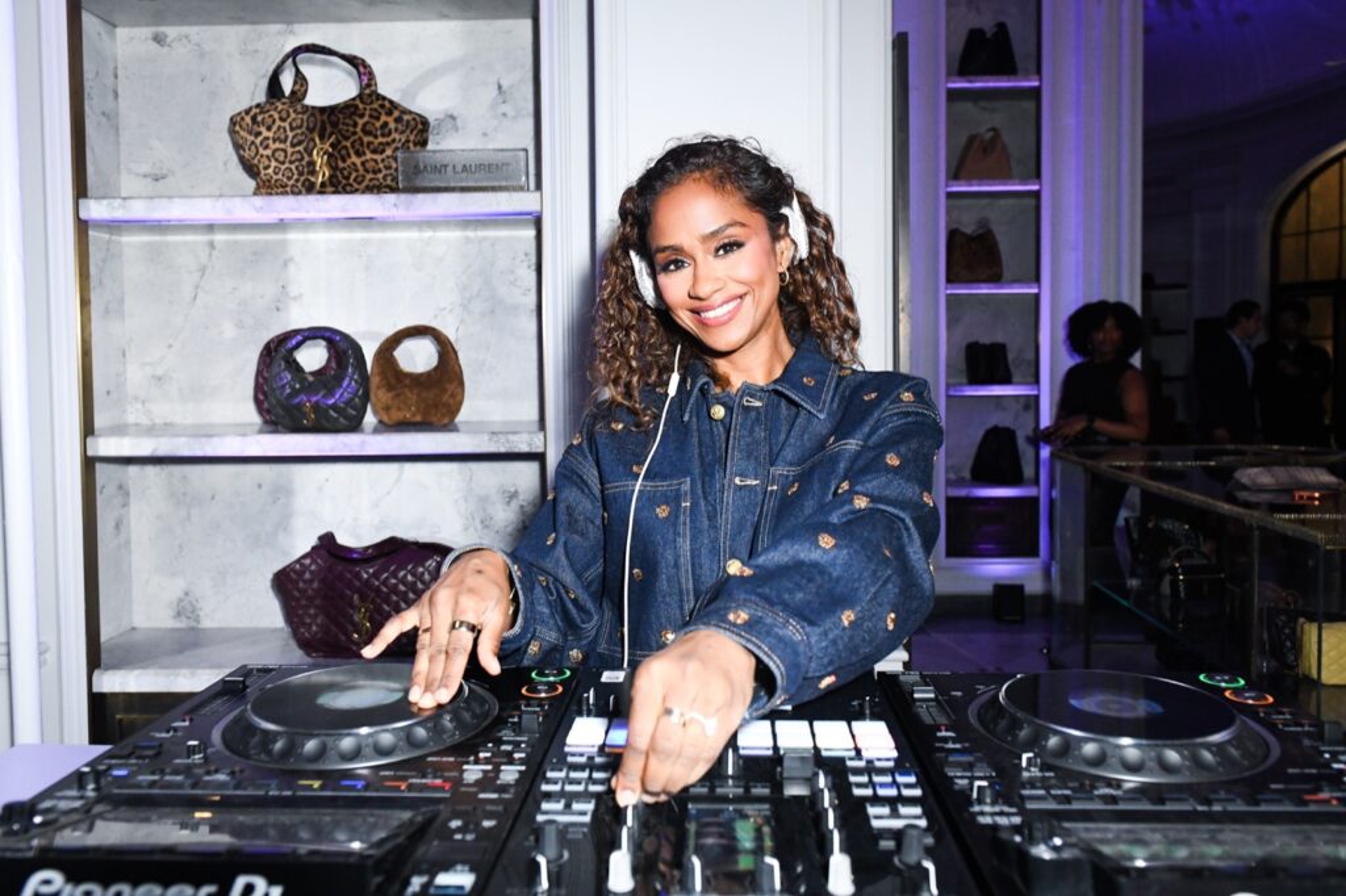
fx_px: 897
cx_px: 673
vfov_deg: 53.1
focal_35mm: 24
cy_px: 448
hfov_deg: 73.8
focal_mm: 24
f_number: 5.6
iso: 4000
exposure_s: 1/250
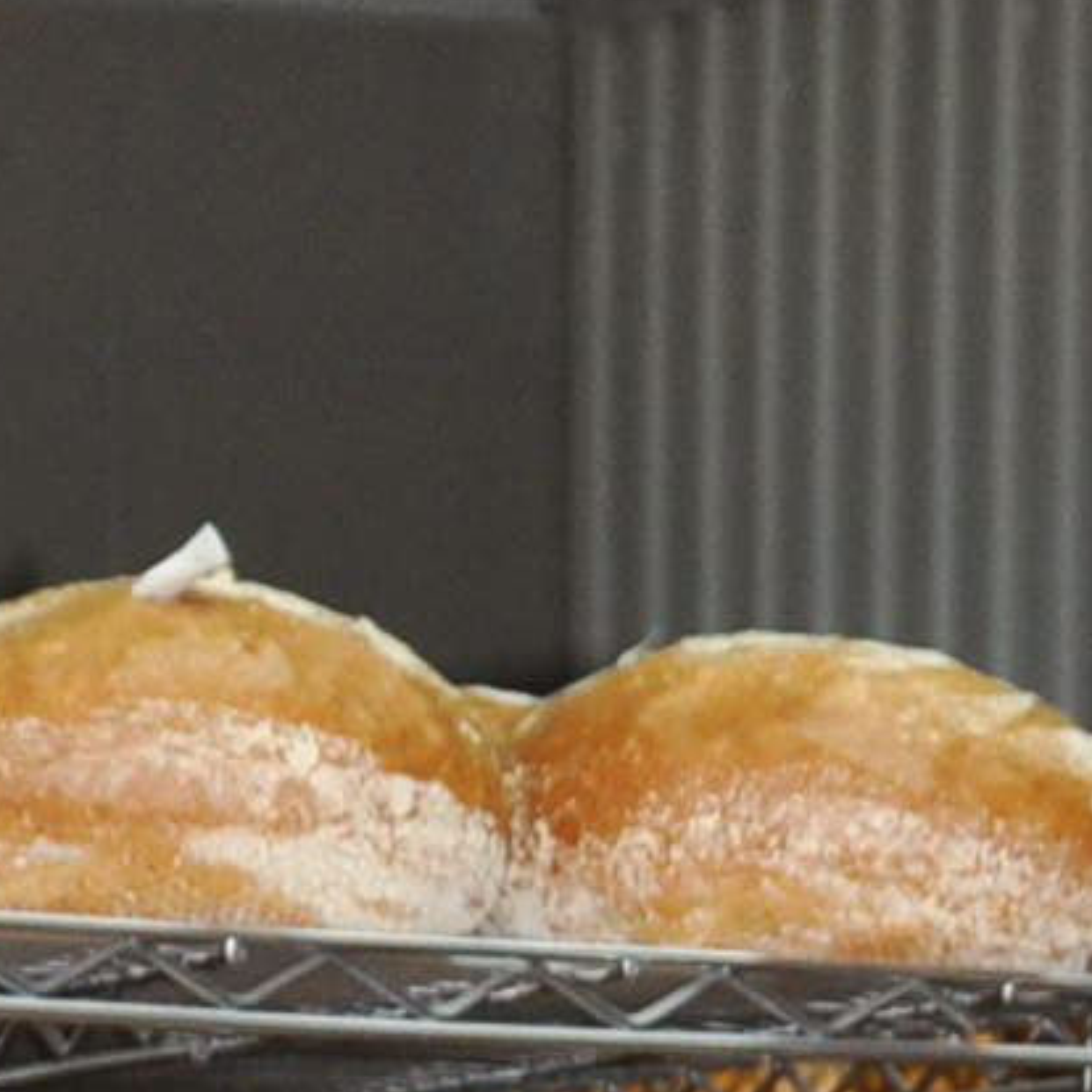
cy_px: 3397
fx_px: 12242
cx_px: 723
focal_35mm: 343
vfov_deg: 4.8
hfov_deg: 5.1
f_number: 4
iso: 320
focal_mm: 26
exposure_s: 1/60
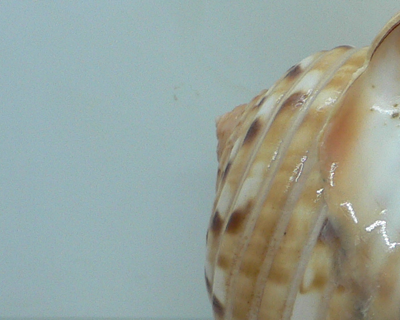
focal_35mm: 101
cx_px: 560
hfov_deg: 17.5
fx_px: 1196
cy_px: 260
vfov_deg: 15.1
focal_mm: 4.6
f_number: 2.8
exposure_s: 1/60
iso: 100
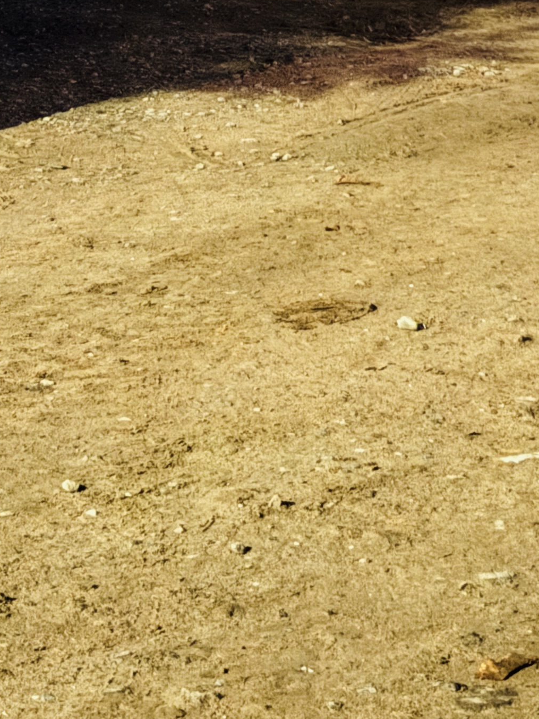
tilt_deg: -0.8
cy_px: -346
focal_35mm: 155
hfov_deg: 9.6
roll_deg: -1.3
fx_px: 3217
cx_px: 277
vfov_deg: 12.2
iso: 320
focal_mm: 5.96
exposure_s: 1/2
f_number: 1.6
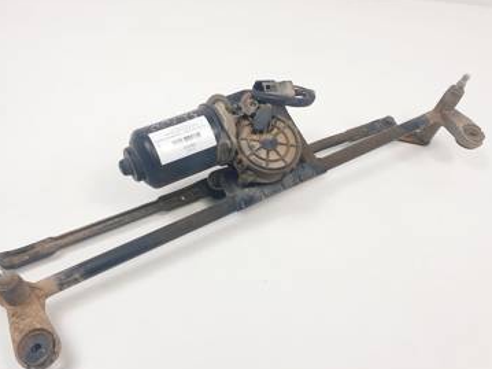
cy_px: 200
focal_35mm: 29
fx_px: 412
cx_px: 226
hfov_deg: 61.6
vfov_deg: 48.2
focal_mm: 4.3
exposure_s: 1/309
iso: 50
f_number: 2.4
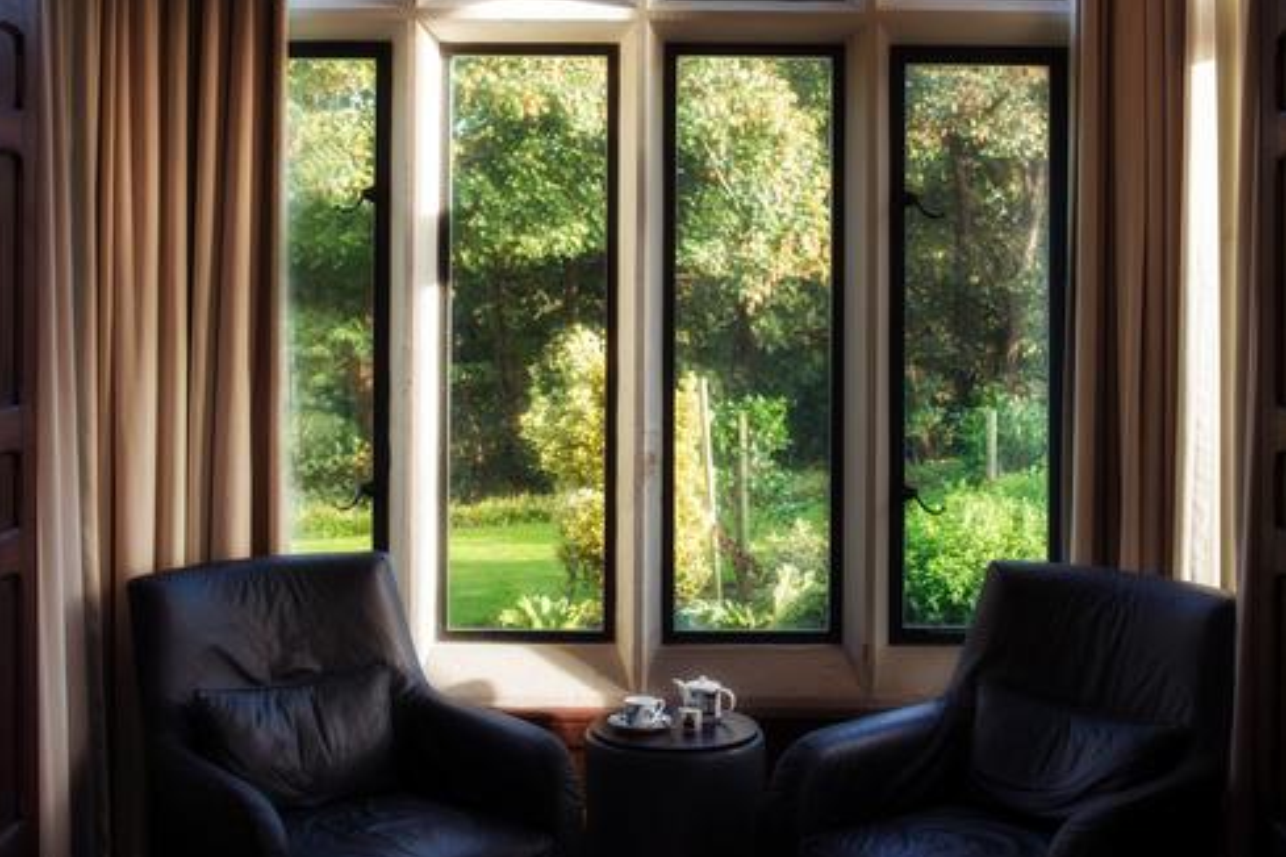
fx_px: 1643
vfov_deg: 29.2
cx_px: 634
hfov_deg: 42.7
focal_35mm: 46
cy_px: 431
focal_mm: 45
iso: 100
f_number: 8
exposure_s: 1/10
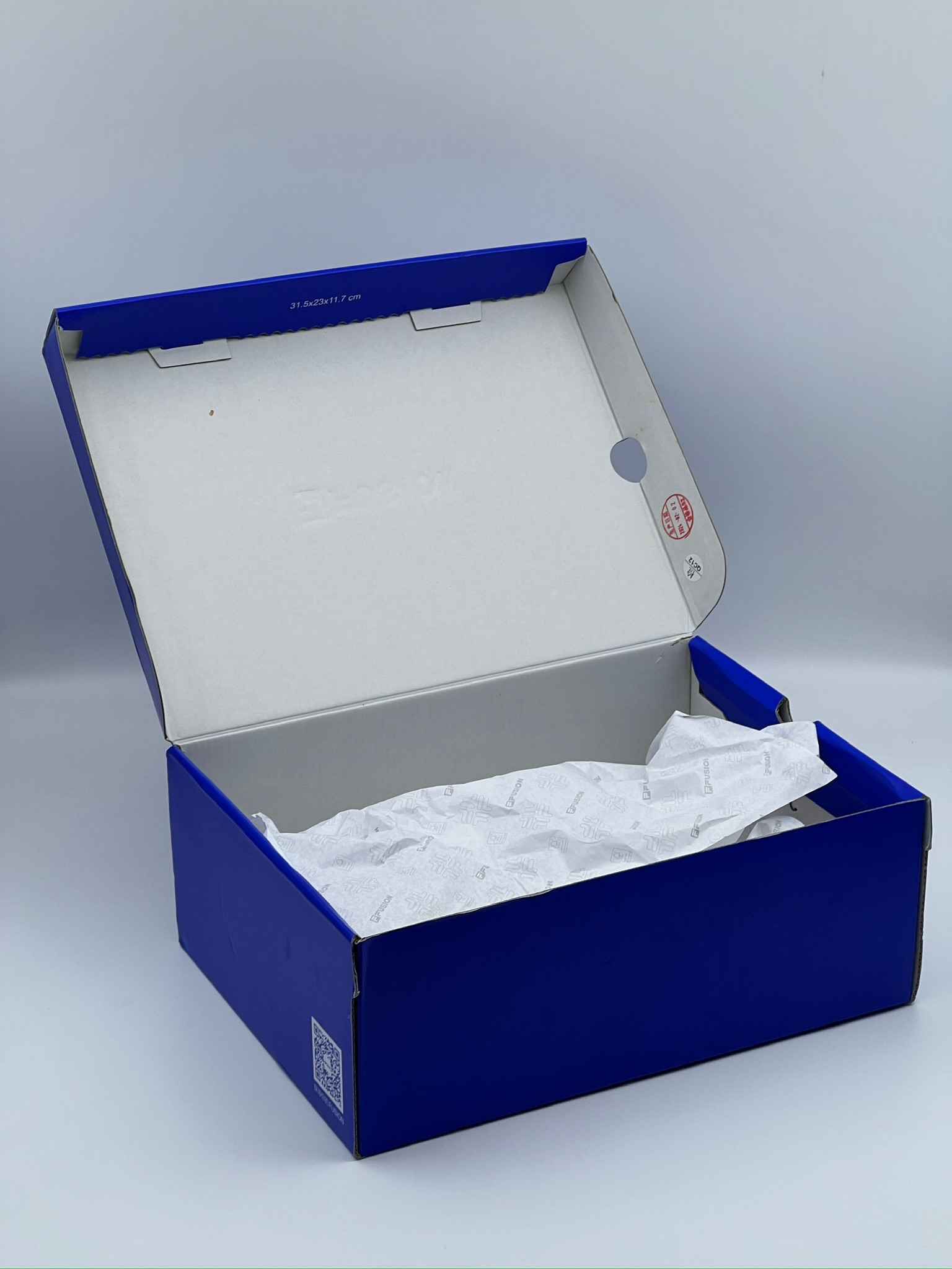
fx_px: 2824
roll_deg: +0.0
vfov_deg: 25.3
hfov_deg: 19.1
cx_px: 476
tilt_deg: -22.5
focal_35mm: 77
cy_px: 634
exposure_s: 1/99
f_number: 2.8
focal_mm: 9
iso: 32
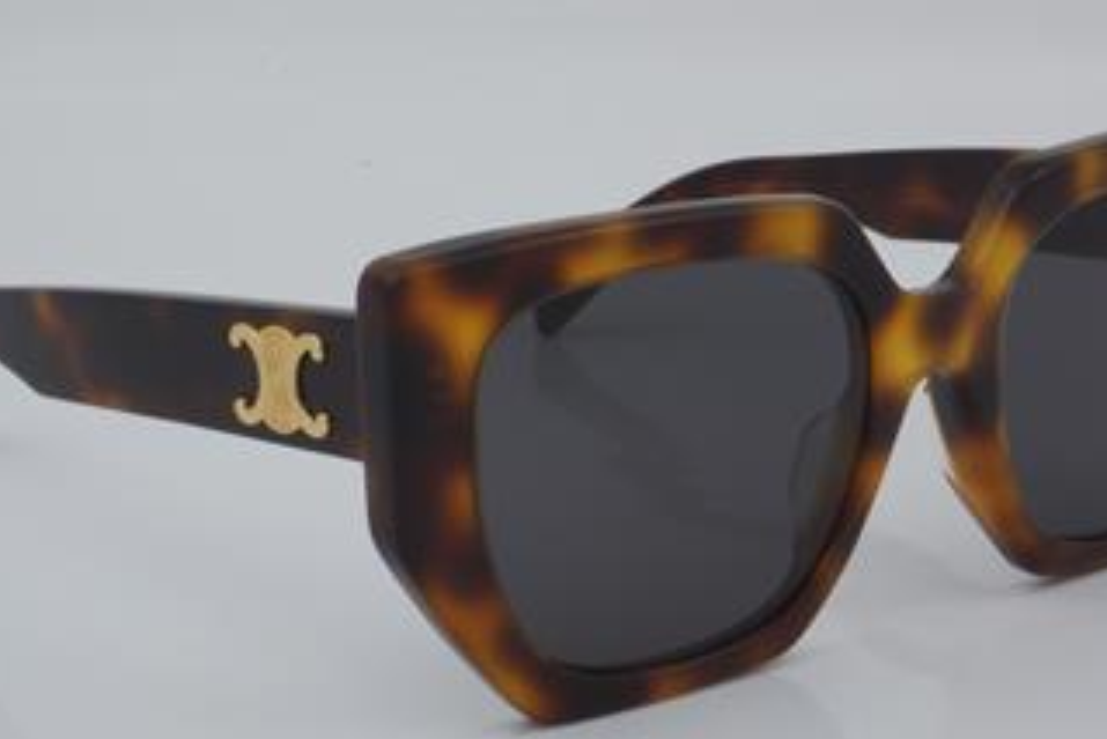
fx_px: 2892
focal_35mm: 94
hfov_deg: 21.7
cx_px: 621
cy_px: 423
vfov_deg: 14.6
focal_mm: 50
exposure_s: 1/4
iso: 100
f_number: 32
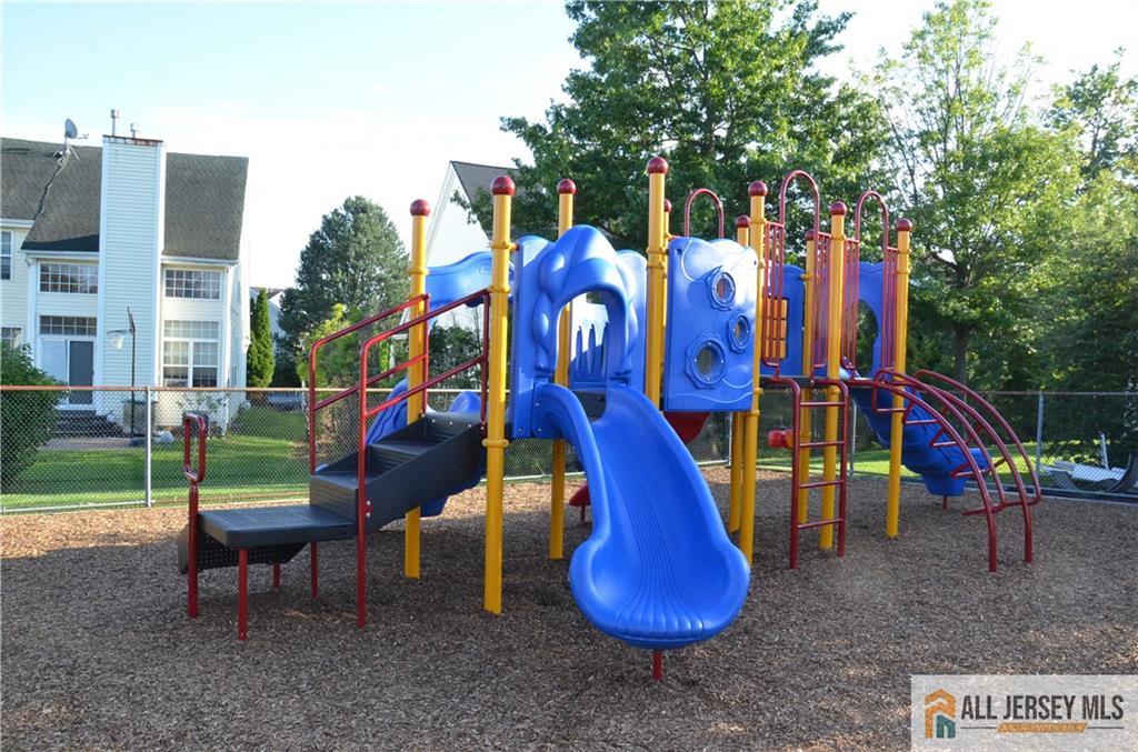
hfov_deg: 67.5
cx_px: 569
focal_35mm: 27
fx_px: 851
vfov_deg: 47.7
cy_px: 376
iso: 1600
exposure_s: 1/500
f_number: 11
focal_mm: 18
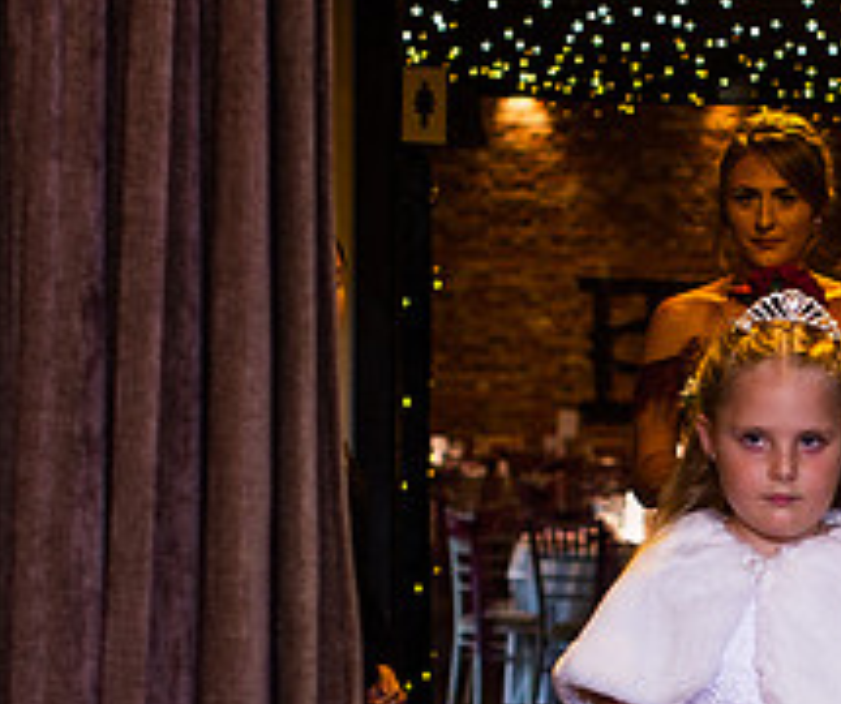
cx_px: 892
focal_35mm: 167
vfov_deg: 9.4
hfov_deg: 11.2
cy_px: 841
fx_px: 4233
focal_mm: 35
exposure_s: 1/125
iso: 320
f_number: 2.5
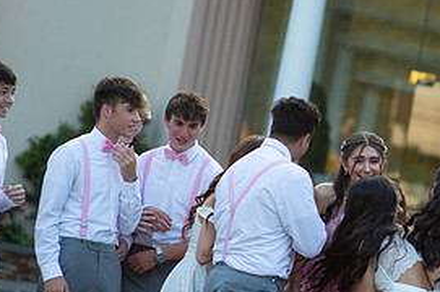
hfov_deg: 11.3
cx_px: 369
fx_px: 2222
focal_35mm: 182
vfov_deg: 7.5
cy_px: 203
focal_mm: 85
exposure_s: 1/1000
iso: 250
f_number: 2
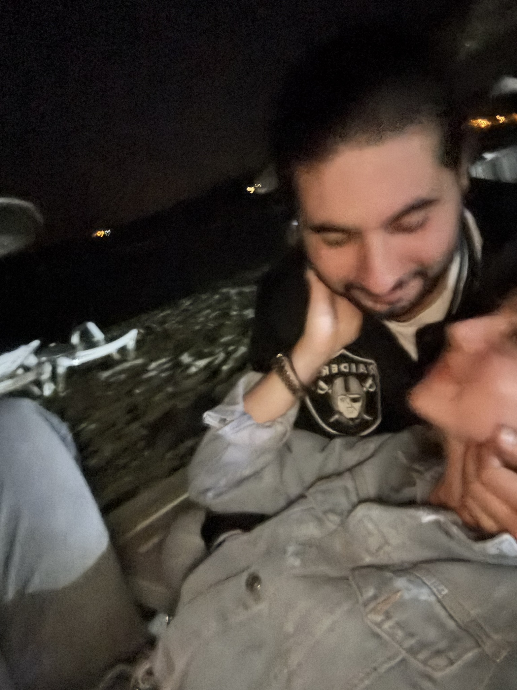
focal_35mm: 30
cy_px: 345
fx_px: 597
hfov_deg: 46.8
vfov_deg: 60.0
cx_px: 258
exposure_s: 1/2
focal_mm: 2.69
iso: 8000
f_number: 1.9
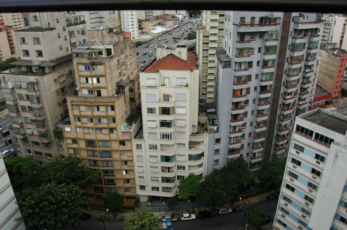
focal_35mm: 27
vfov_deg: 47.8
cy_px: 115
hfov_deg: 67.4
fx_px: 260
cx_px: 174
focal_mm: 18
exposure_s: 1/500
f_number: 8
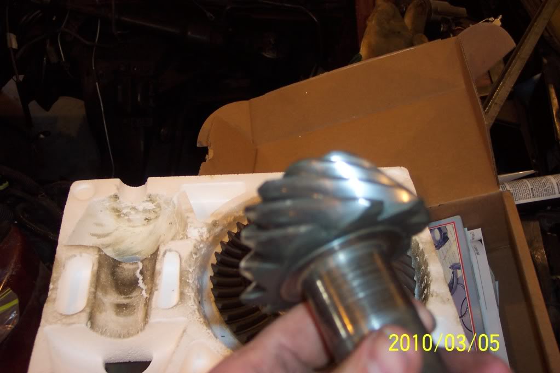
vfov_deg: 35.1
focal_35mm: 38
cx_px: 280
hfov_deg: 50.7
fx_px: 591
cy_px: 186
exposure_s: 1/30
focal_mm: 8
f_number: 2.8
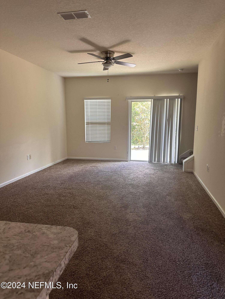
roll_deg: -2.0
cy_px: 150
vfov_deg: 71.6
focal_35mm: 24
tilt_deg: -6.4
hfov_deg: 56.8
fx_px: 208
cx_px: 112
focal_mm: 6.86
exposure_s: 1/121
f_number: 1.78
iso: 200
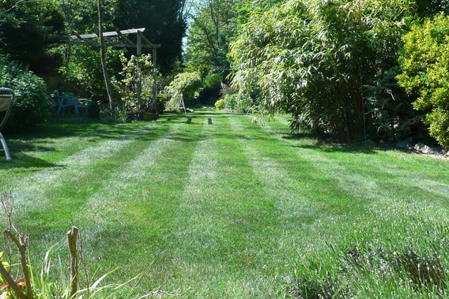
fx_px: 511
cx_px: 217
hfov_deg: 47.4
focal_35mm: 41
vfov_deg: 32.3
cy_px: 94
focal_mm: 4.6
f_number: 3.3
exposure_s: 1/320
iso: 100
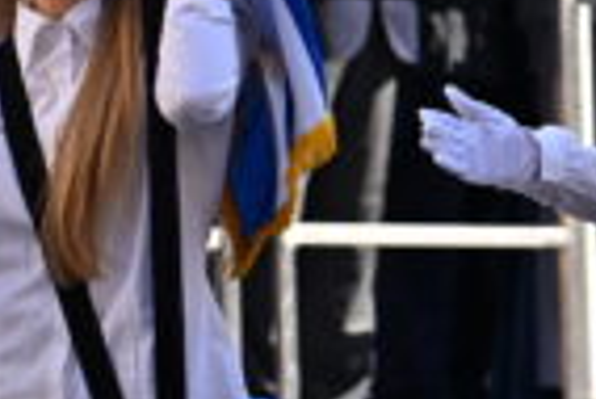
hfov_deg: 3.2
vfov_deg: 2.2
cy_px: -4
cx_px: 871
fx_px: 10590
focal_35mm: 639
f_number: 5.6
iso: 1250
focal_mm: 152
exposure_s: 1/2500
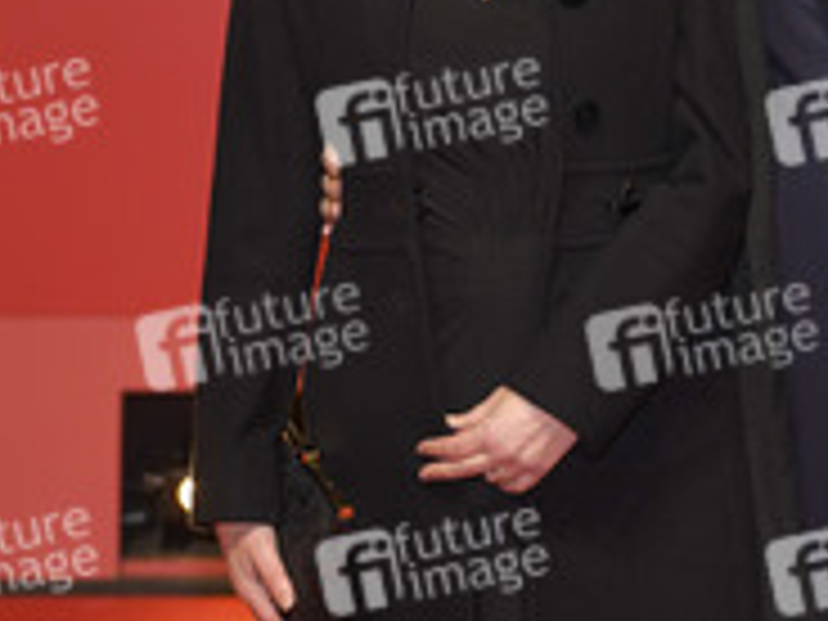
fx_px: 3947
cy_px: 0
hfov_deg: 11.9
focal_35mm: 165
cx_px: 763
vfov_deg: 8.9
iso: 800
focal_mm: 70
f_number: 3.5
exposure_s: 1/400
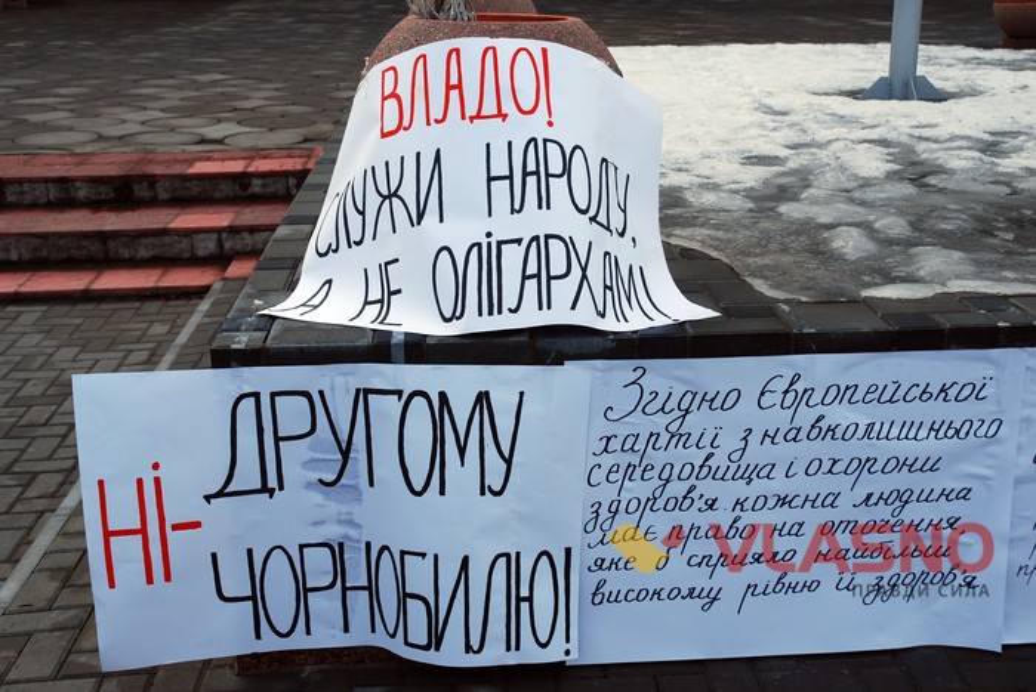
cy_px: 346
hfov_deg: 44.9
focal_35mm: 44
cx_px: 518
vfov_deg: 30.9
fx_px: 1253
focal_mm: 29
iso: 100
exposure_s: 1/160
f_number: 6.3
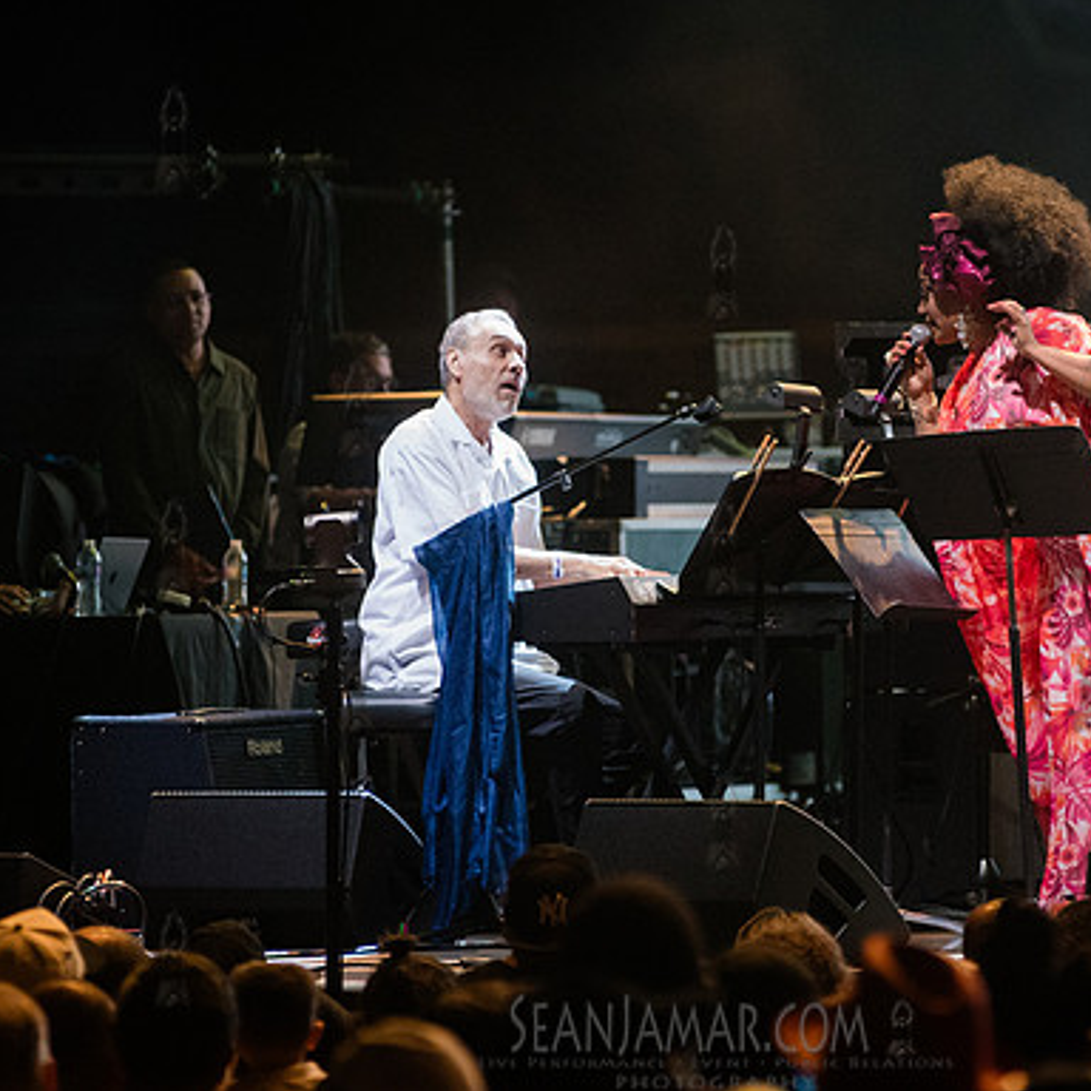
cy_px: 399
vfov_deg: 5.4
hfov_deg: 5.4
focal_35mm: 326
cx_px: 751
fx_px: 11624
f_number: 4
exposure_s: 1/1000
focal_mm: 200
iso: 5000
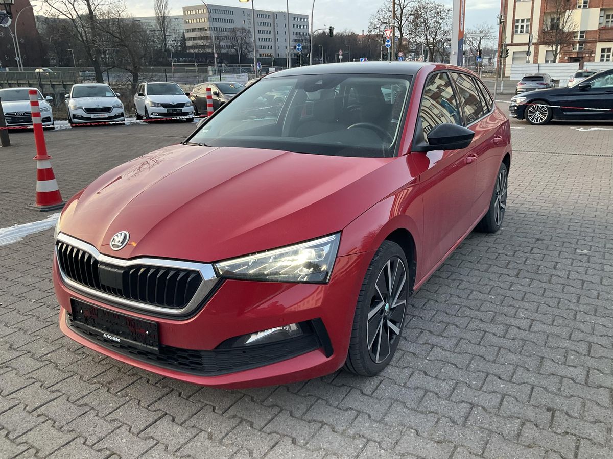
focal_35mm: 29
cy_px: 230
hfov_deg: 61.7
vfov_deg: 48.2
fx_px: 514
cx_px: 306
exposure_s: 1/72
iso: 64
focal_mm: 3
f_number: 1.8
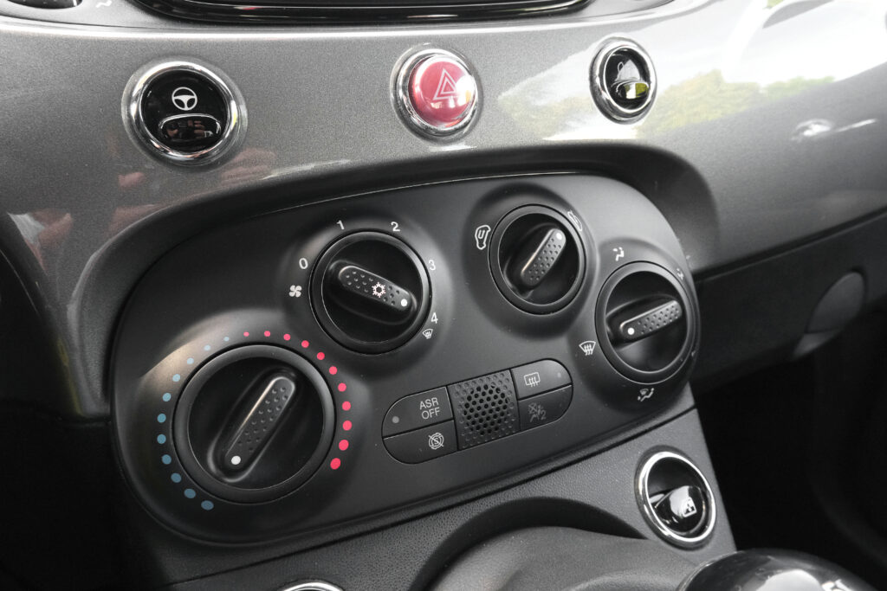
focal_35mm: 26
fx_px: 641
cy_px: 296
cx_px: 444
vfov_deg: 49.6
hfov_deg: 69.4
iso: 2000
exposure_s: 1/100
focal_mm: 17.5
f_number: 9
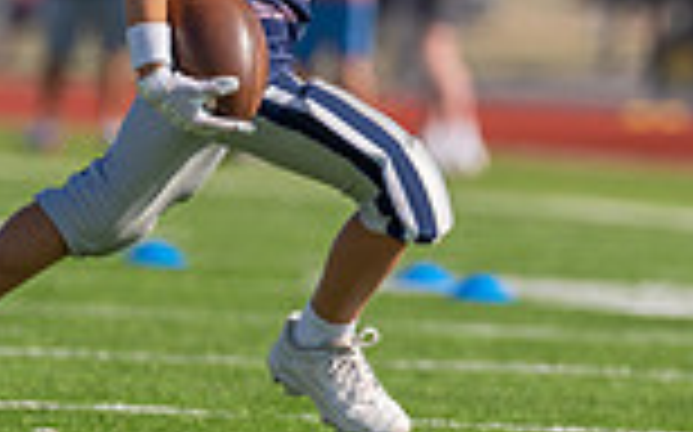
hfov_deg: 2.2
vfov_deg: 1.4
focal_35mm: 971
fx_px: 18325
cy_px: -102
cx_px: 372
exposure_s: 1/3200
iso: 160
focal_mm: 200
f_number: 3.2
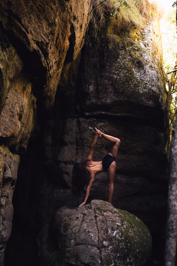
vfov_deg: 54.4
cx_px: 88
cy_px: 133
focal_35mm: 35
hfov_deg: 37.9
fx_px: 258
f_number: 2
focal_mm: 35
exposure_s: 1/100
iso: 250
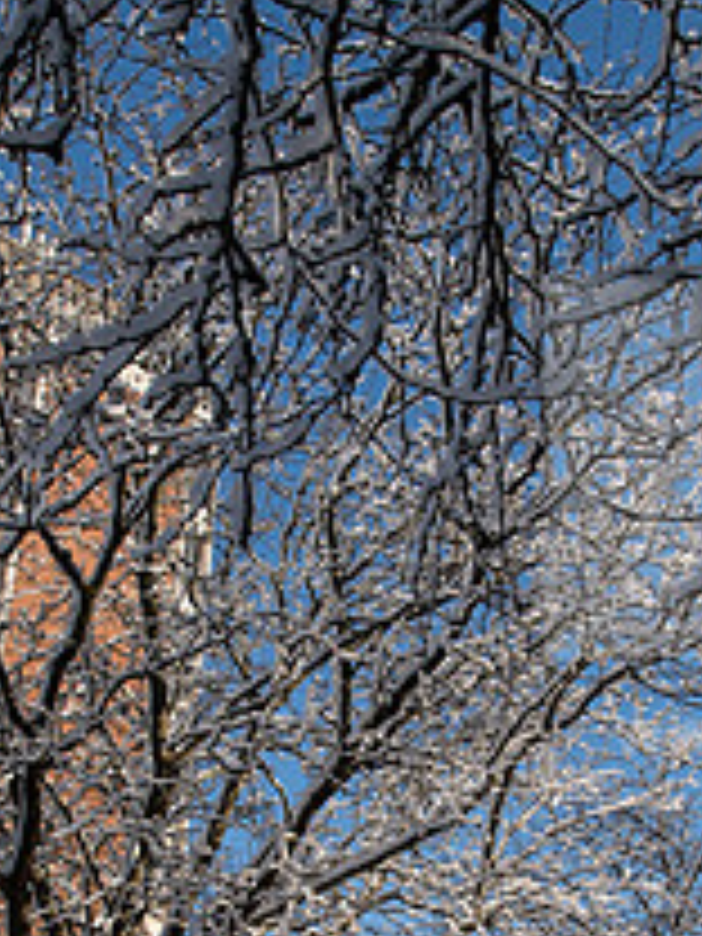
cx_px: 410
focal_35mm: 51
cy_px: 826
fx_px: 1379
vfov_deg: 35.5
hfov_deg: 28.5
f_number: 7.1
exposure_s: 1/320
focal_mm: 19
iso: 200
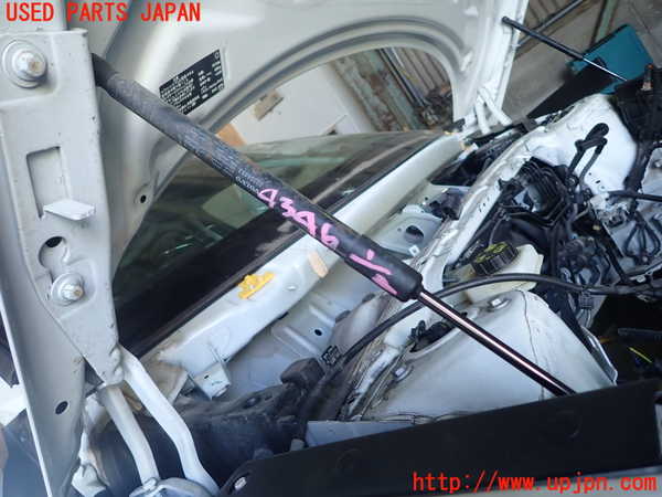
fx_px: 478
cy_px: 248
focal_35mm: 25
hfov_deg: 69.4
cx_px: 331
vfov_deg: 54.9
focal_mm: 4.5
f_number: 2
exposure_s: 1/60
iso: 125
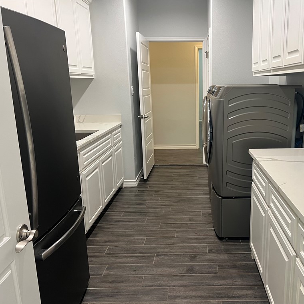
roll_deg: +0.1
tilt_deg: -13.2
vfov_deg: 52.5
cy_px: 153
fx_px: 308
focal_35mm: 31
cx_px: 195
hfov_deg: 51.8
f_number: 1.5
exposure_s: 1/60
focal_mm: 5.7
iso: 125
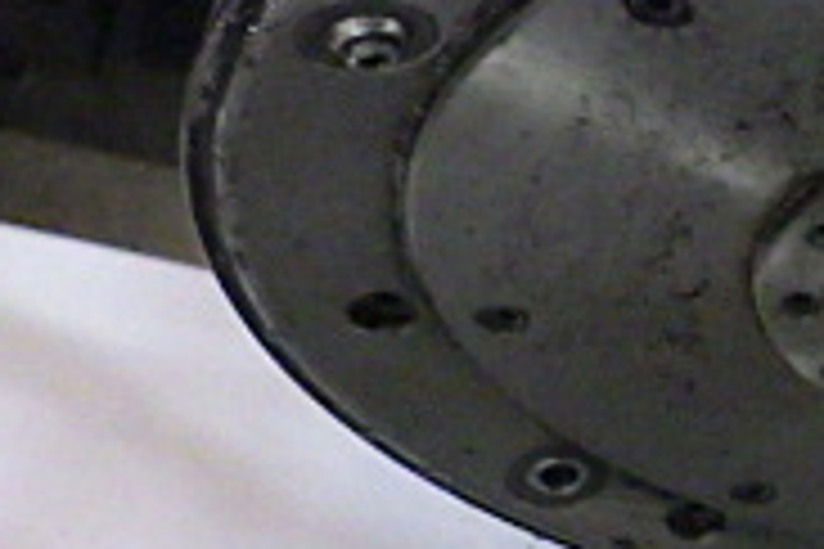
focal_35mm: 102
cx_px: 1162
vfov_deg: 13.3
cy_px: 99
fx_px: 2334
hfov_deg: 18.2
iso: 1600
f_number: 3.5
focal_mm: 5
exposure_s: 1/13
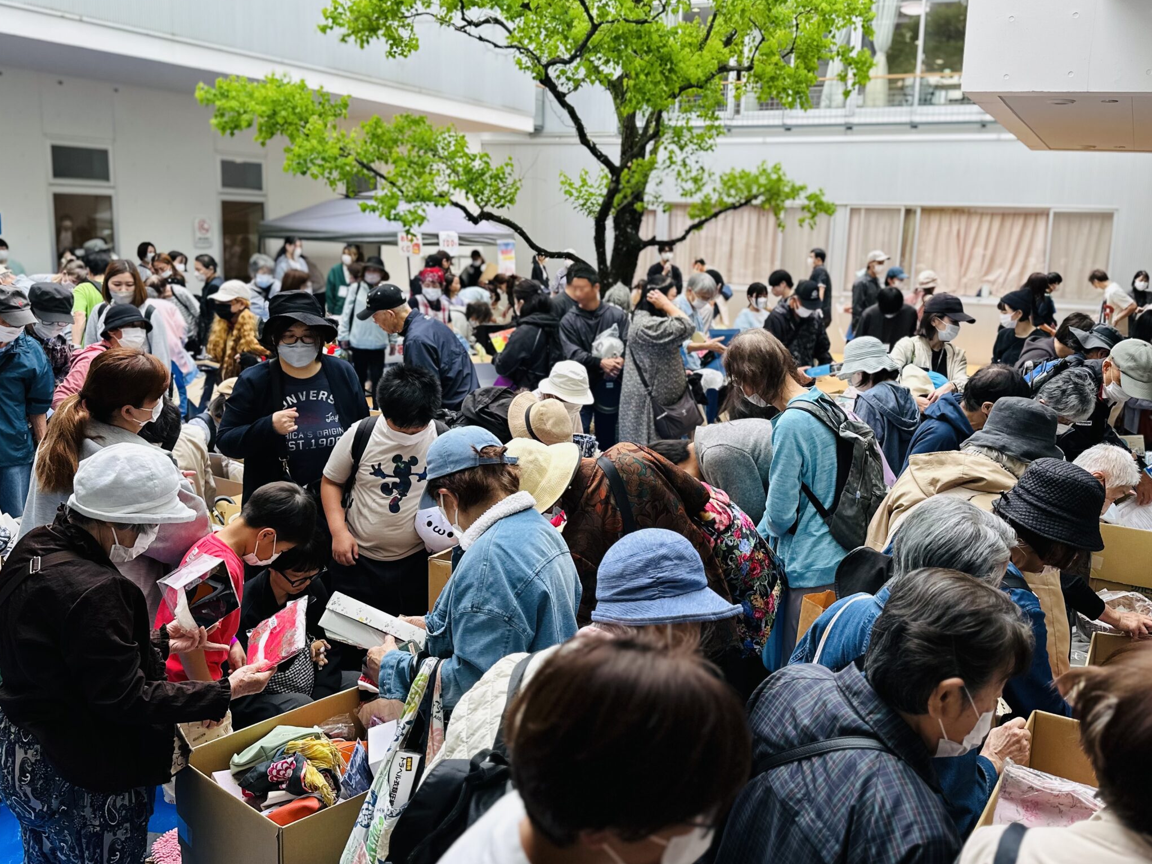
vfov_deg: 46.8
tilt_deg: -10.5
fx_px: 998
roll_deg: -1.5
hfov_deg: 59.9
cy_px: 397
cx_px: 631
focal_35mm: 30
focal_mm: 6.86
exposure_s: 1/390
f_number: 1.78
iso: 80
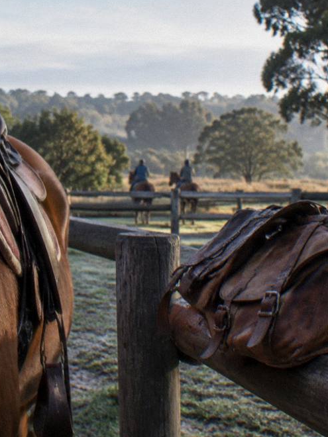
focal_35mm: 51
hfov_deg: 28.5
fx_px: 644
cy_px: 217
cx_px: 184
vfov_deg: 37.5
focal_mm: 35
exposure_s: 1/320
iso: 800
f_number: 9
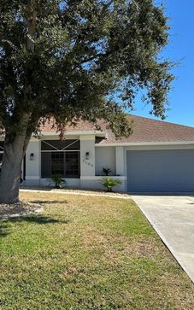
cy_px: 152
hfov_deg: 35.4
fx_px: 296
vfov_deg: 55.3
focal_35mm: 35
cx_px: 47
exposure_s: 1/2967
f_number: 1.78
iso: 80
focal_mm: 6.86
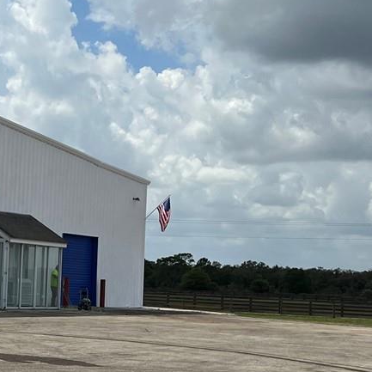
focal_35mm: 85
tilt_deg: +2.9
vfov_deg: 20.4
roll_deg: -1.7
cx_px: 21
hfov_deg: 19.9
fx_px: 1033
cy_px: 231
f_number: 1.5
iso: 50
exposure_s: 1/10309
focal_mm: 5.7
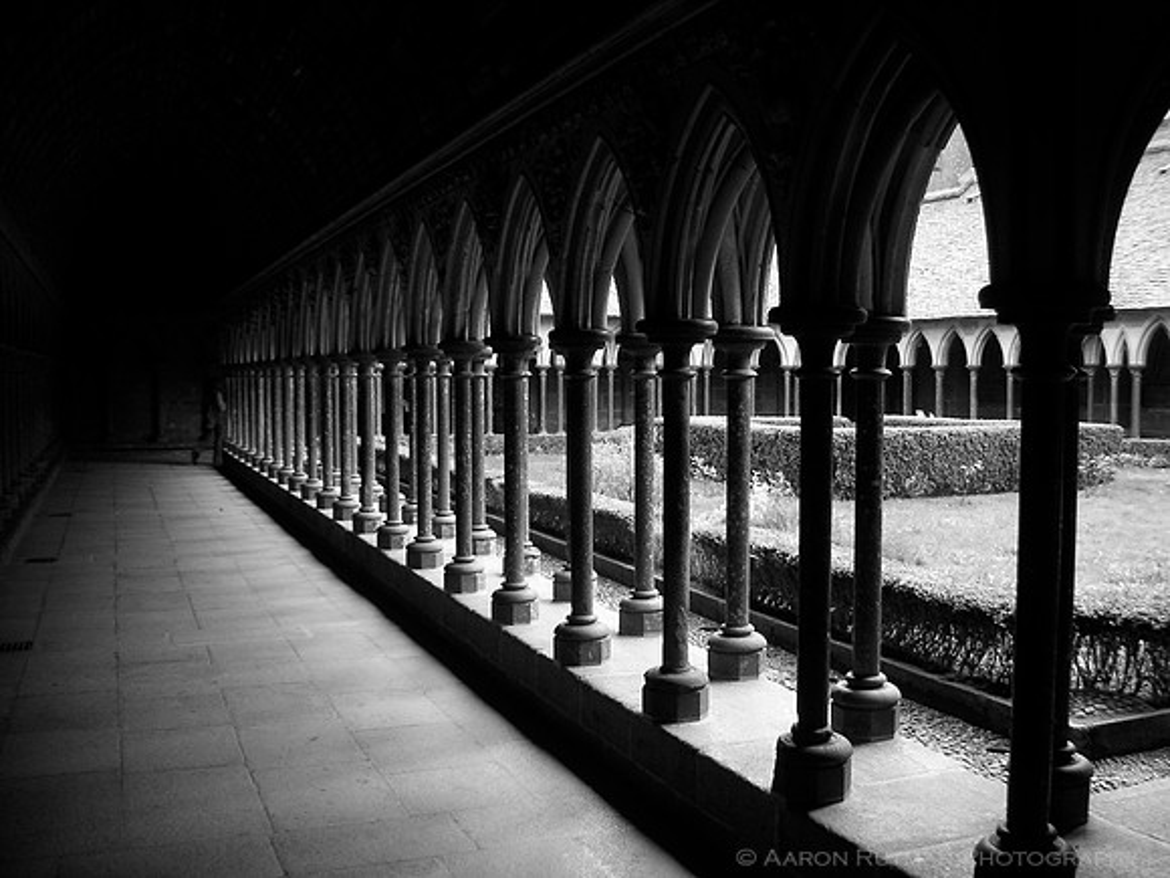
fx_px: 1251
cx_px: 585
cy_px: 439
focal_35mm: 37
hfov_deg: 50.1
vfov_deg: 38.7
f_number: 2.8
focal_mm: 5.7
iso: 50
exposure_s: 1/60
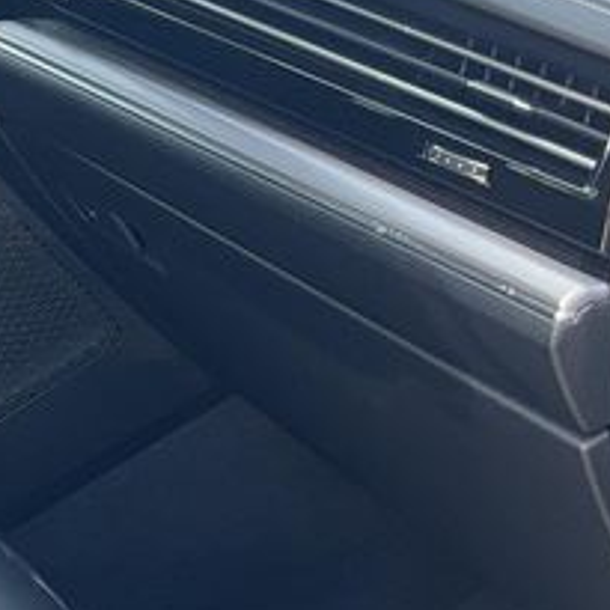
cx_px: -375
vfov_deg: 17.4
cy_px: 235
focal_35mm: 100
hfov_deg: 15.6
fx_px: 1994
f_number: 1.8
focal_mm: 3
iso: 32
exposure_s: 1/149
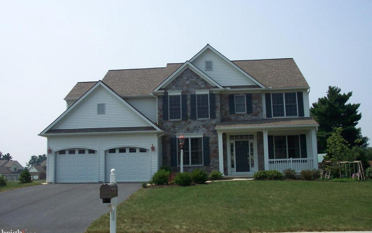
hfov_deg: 50.4
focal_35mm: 39
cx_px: 186
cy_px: 115
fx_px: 395
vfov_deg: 32.8
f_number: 4.8
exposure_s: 1/1000
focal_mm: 8
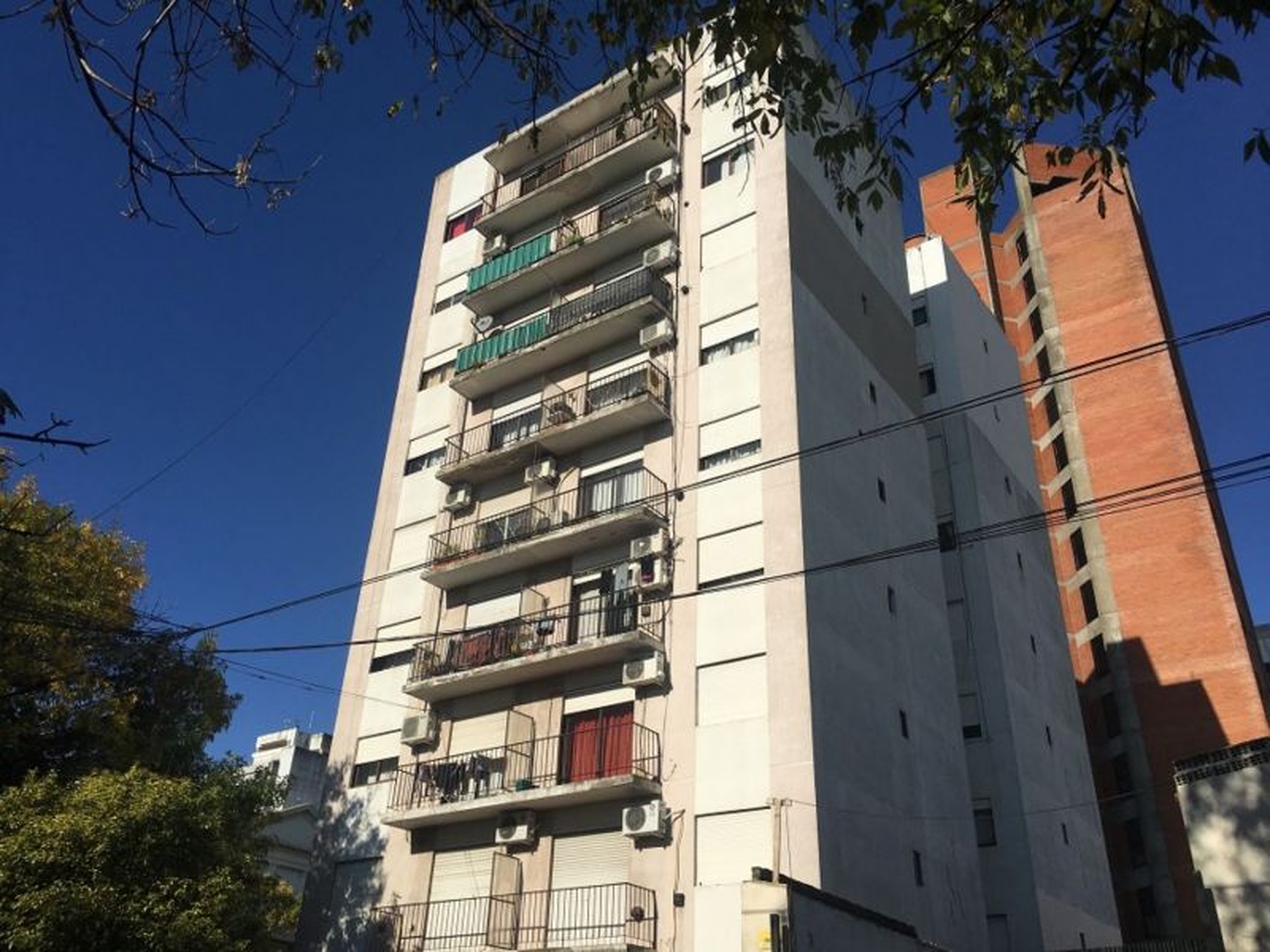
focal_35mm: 29
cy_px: 476
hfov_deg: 61.7
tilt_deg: +30.7
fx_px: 1064
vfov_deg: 48.2
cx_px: 635
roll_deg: -3.0
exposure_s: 1/3846
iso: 25
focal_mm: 4.15
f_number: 2.2
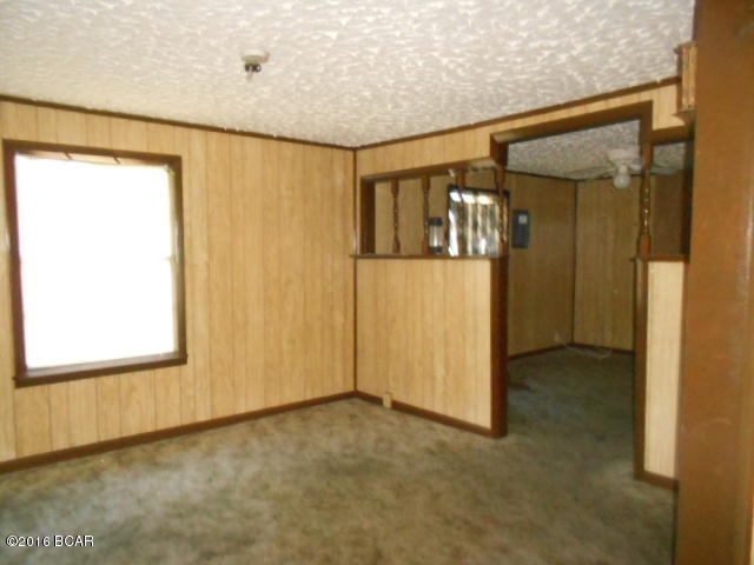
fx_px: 566
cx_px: 377
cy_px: 282
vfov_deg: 53.1
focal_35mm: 26
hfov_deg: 67.3
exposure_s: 1/25
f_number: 3.2
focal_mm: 4.6
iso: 800
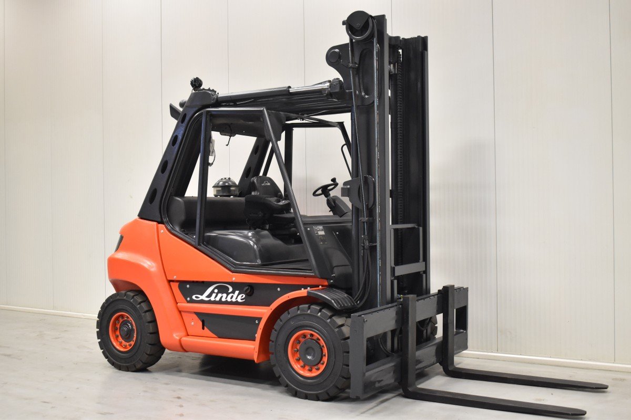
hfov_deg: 47.9
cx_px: 316
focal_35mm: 40
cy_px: 210
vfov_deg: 33.0
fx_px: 710
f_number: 4
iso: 1600
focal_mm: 27
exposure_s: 1/50
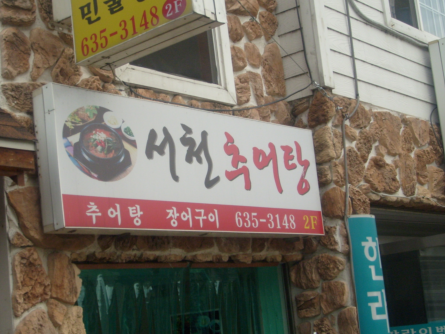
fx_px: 810
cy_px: 166
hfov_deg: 30.7
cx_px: 191
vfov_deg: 23.3
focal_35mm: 63
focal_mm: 8.7
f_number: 8.4
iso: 80
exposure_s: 1/180
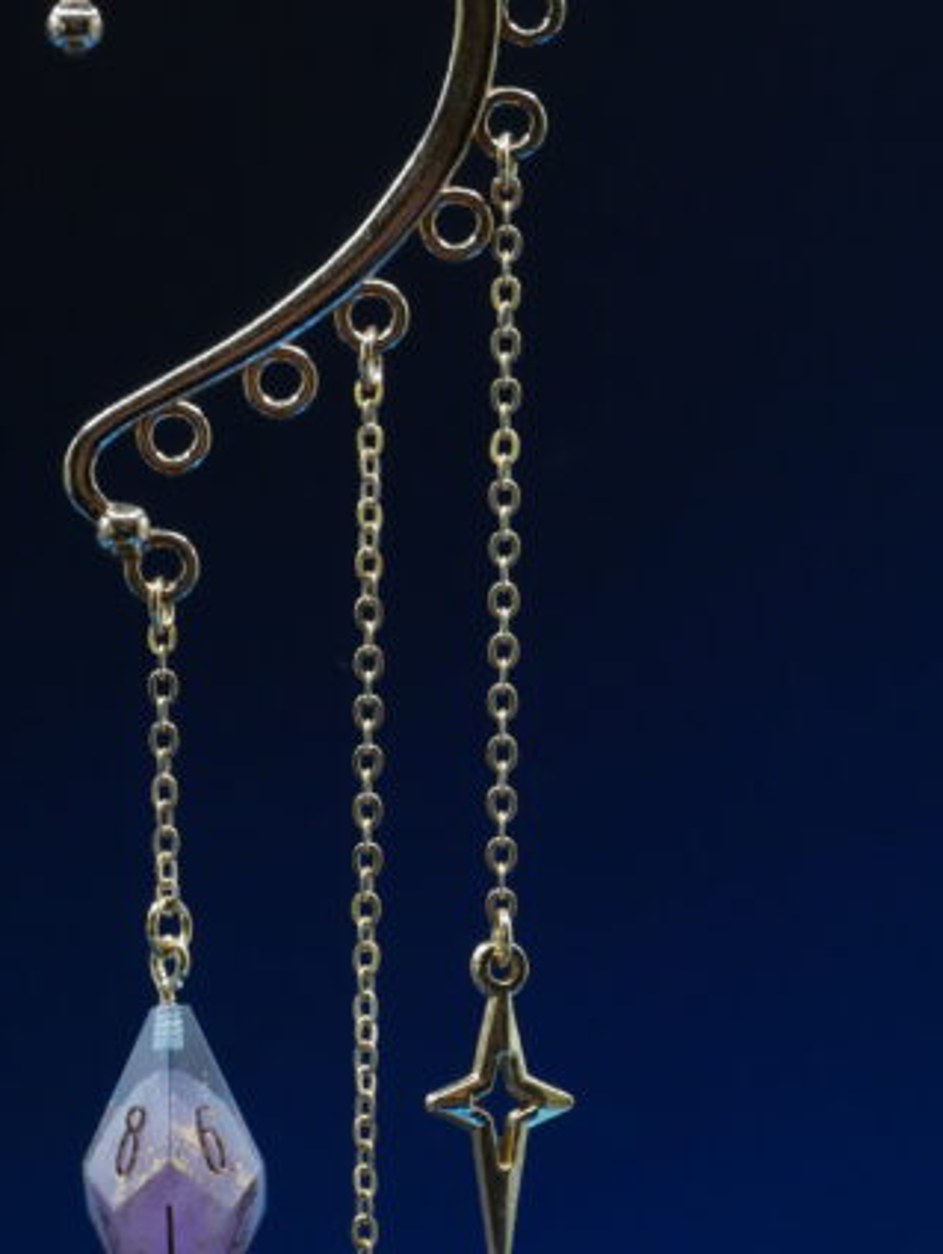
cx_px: 293
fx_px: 4096
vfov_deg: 17.3
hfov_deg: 13.1
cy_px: 898
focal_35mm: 113
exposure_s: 1/60
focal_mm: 30
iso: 800
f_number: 6.3
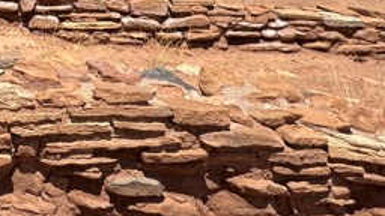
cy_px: -214
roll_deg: +0.4
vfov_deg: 15.7
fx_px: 623
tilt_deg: +10.6
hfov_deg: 27.8
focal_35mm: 61
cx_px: -131
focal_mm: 2.22
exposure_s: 1/804
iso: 40
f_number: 2.2
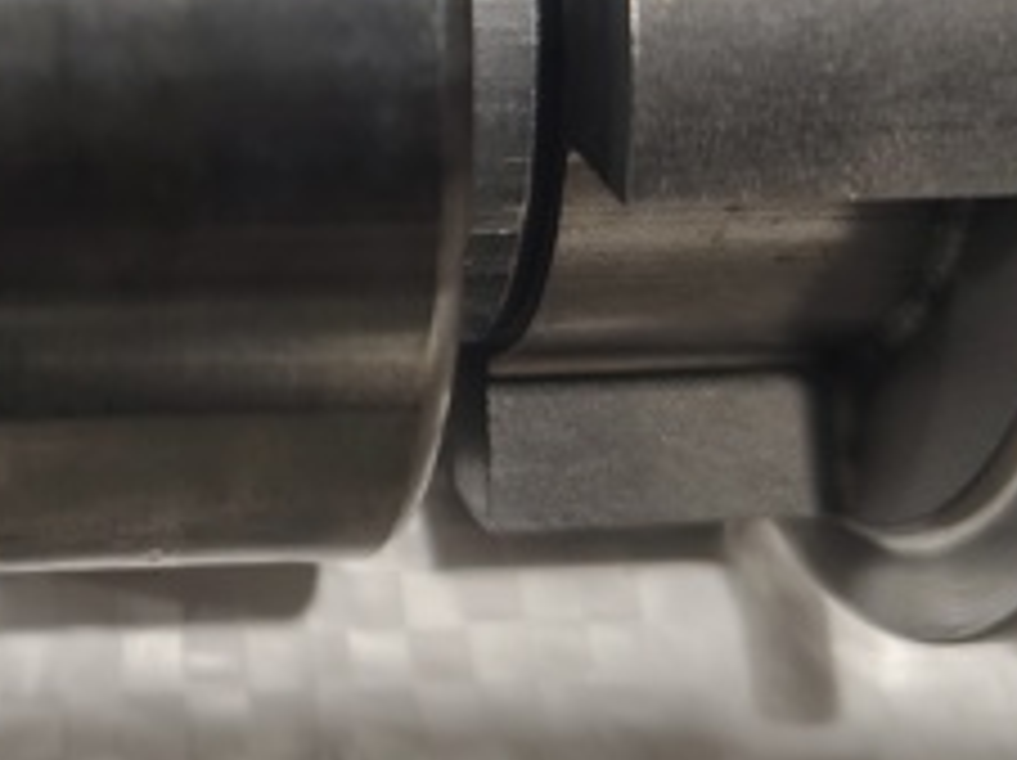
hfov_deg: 27.4
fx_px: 1996
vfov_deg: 21.5
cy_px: 229
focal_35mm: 68
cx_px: 76
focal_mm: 5.56
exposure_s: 1/50
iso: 978
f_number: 1.8
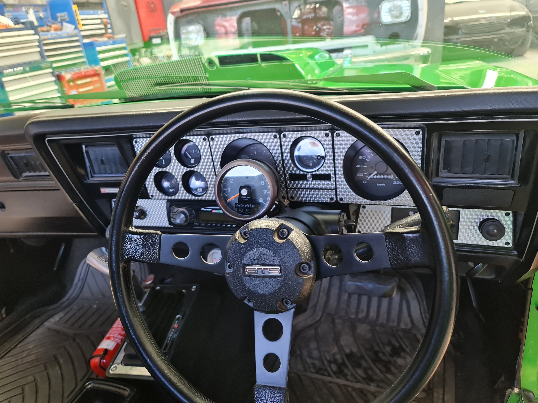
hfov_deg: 69.4
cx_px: 269
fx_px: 389
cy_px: 202
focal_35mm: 25
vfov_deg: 54.9
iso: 160
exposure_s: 1/50
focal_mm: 7
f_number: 1.8
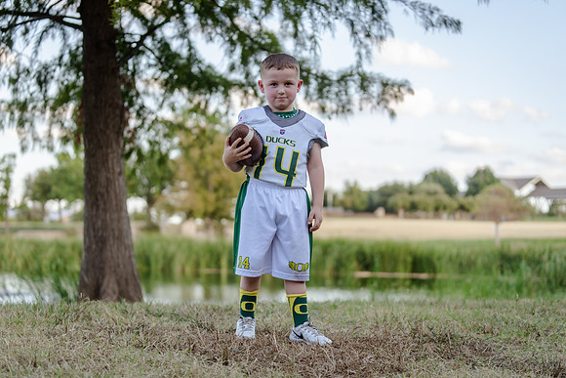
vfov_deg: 19.5
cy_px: 189
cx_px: 283
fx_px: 1101
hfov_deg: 28.8
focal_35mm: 70
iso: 160
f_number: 2.8
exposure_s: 1/320
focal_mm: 70
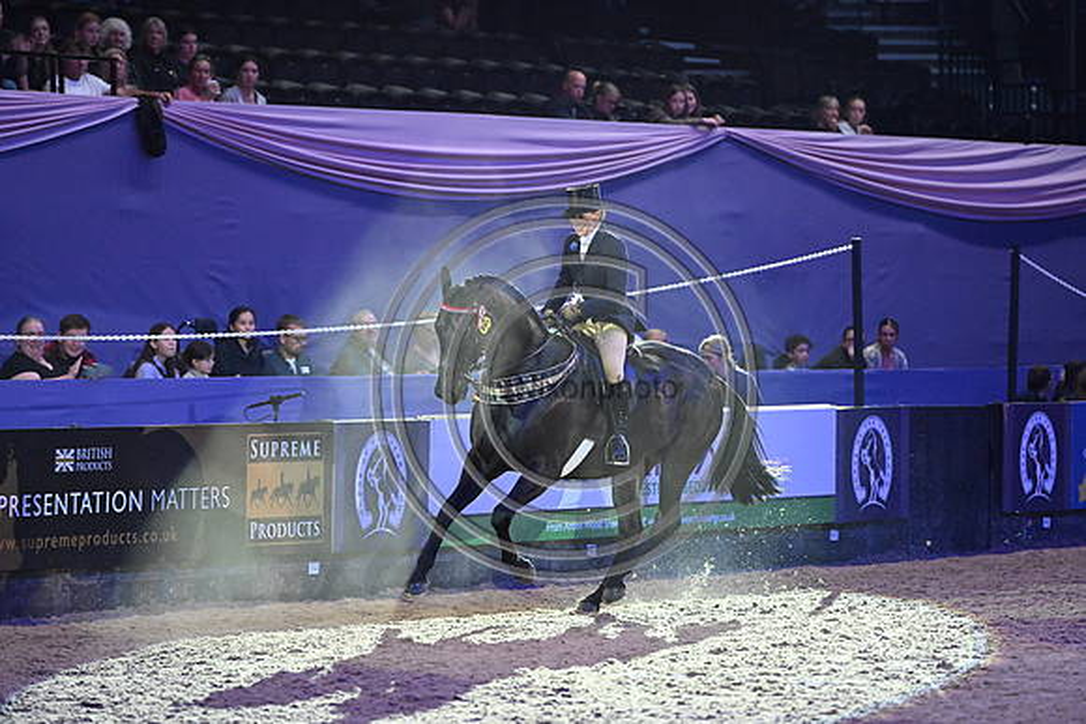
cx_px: 543
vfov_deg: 6.9
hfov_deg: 10.3
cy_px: 362
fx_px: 6034
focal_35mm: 200
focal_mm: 200
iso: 8000
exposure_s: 1/800
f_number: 4
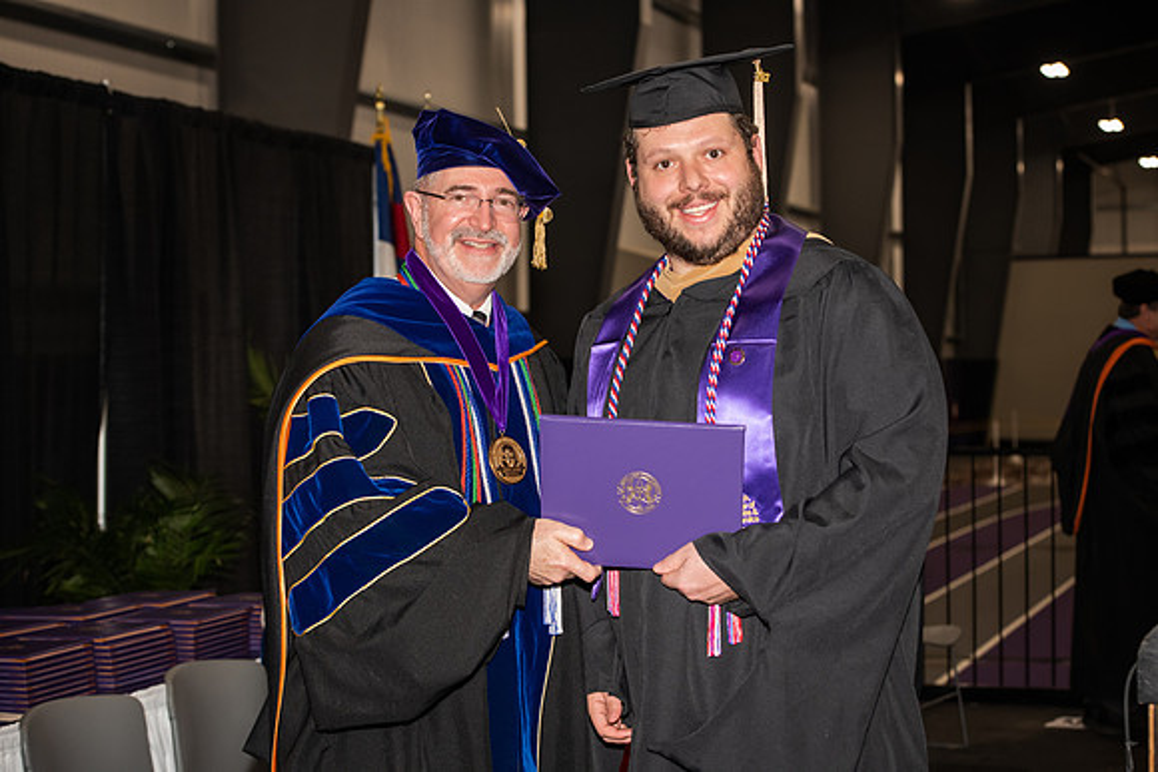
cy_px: 386
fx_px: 2252
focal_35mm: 70
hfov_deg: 28.8
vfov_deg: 19.5
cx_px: 579
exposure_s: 1/200
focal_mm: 70
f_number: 5.6
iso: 1000
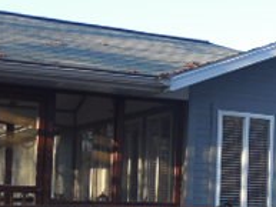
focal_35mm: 86
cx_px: 307
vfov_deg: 17.0
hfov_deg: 21.5
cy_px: 174
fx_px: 686
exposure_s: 1/200
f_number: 3.5
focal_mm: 4.6
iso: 125
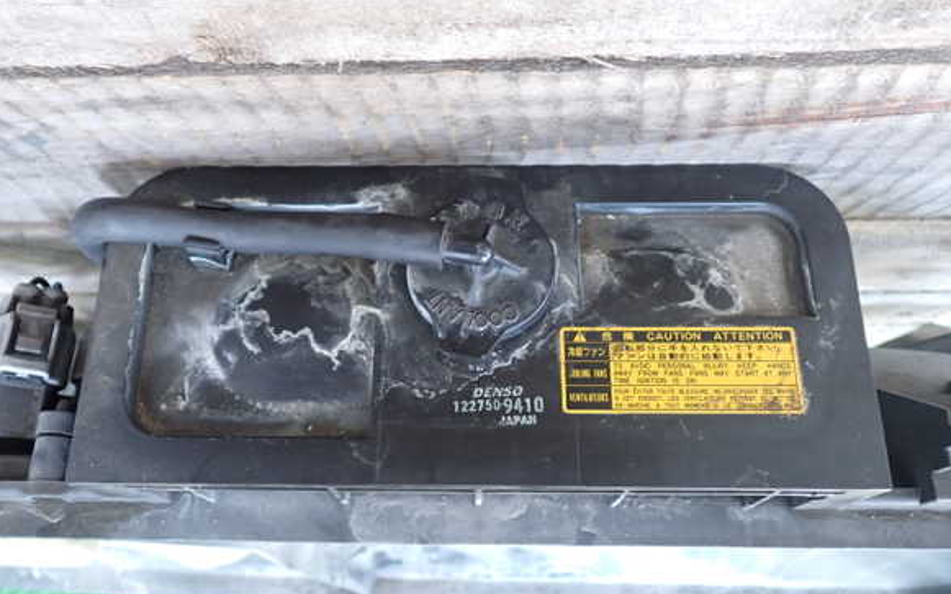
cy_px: 273
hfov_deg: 55.3
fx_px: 907
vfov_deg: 36.2
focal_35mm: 35
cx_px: 462
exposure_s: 1/30
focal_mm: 5.79
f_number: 2.4
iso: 320
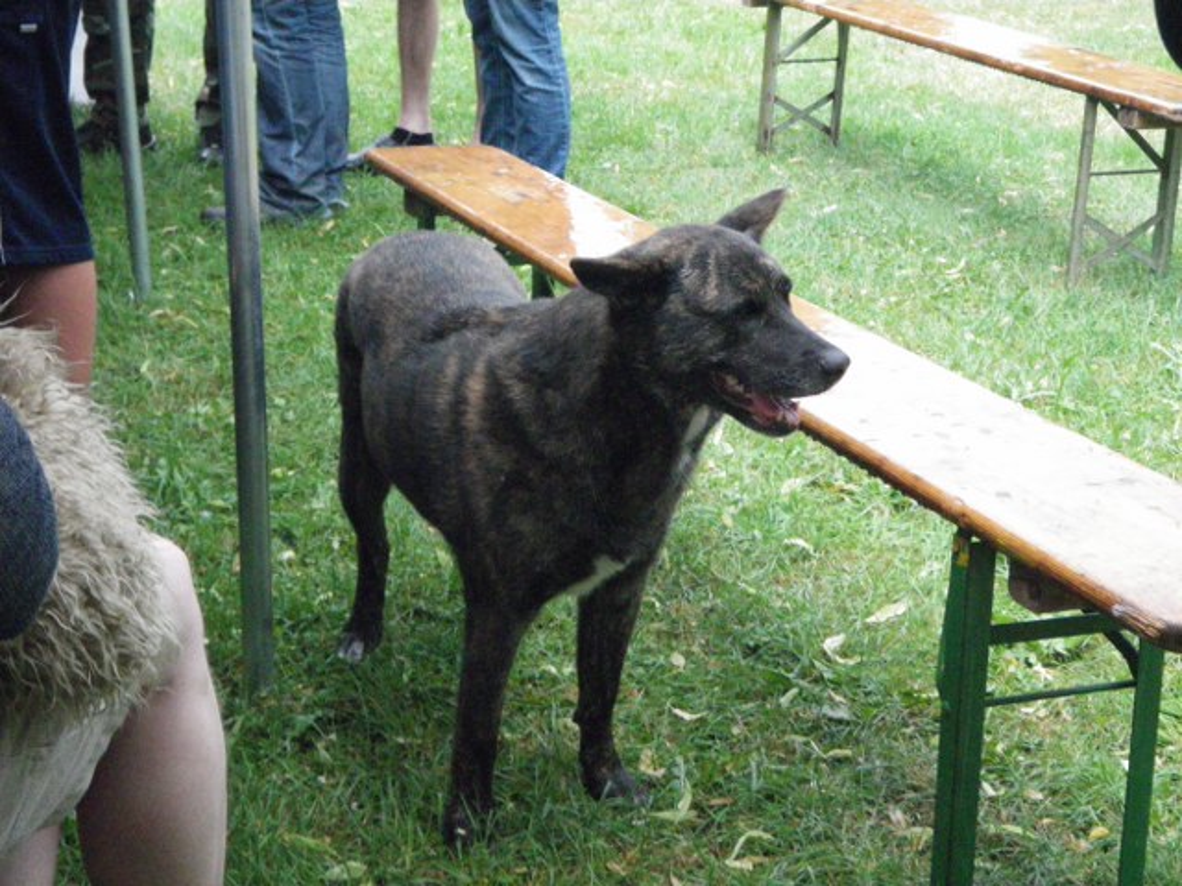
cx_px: 591
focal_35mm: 62
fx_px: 2117
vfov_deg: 23.7
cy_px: 443
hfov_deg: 31.2
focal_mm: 11.1
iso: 800
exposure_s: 1/50
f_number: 4.6
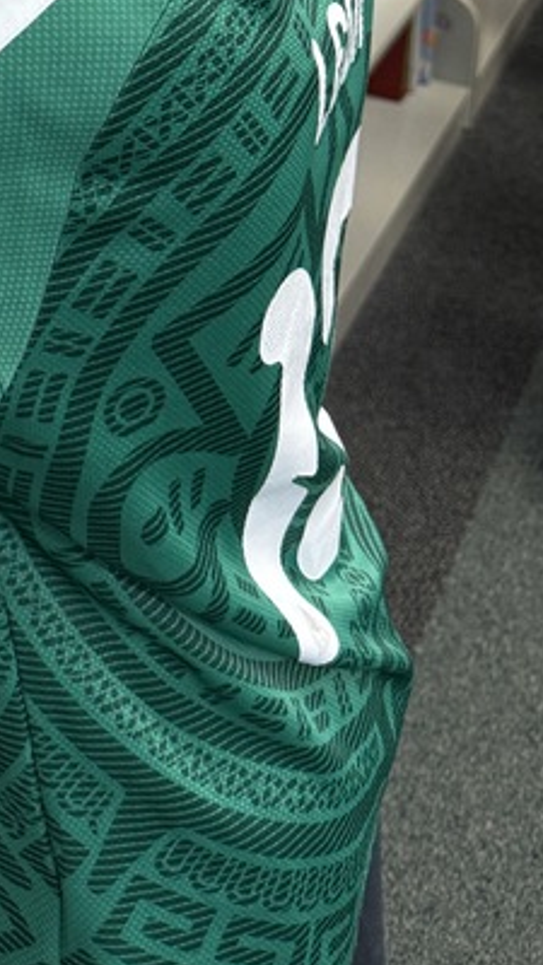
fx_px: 1715
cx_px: -249
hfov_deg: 16.5
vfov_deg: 27.6
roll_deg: -0.7
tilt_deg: -16.0
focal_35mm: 67
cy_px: -193
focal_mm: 6.76
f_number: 1.78
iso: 160
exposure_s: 1/120
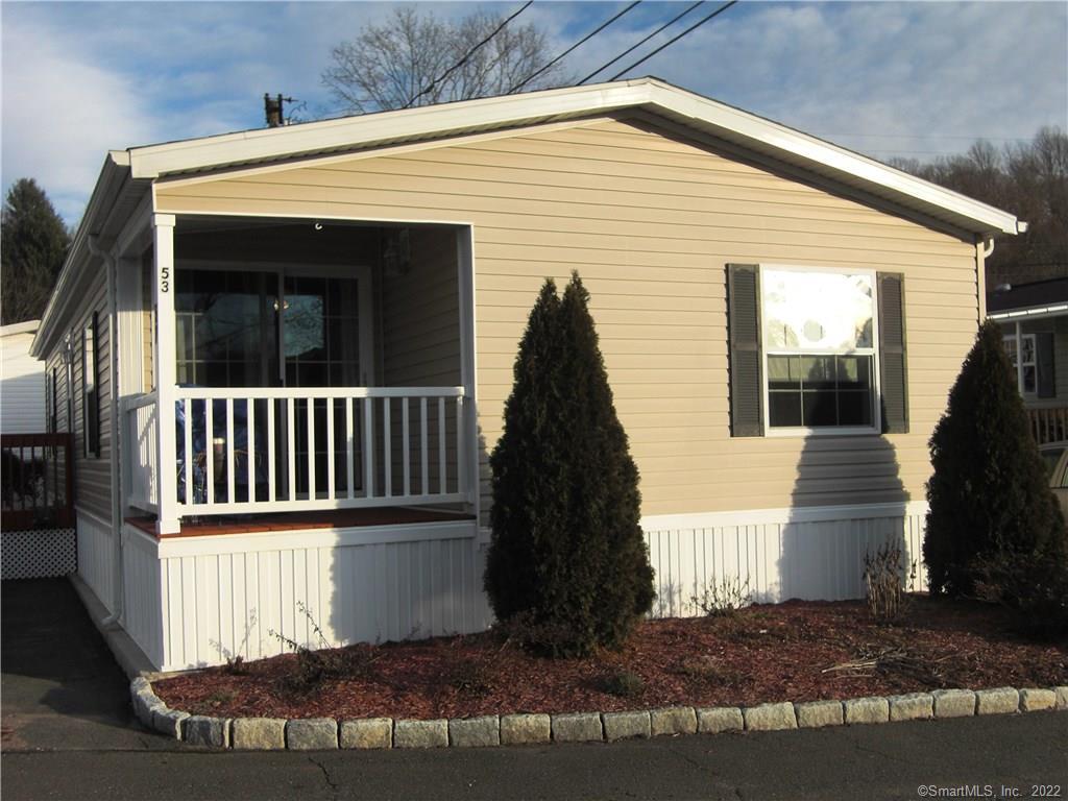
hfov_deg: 47.9
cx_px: 534
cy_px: 400
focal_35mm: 39
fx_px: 1203
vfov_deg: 36.8
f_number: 3
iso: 50
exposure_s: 1/800
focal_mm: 6.9
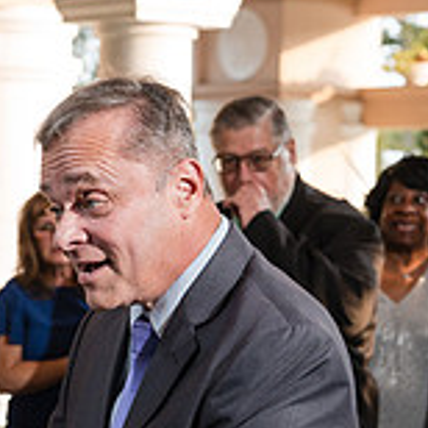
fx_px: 2014
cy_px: 438
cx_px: 128
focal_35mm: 144
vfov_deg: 12.0
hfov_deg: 12.1
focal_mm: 45
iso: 640
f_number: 4
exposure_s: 1/250
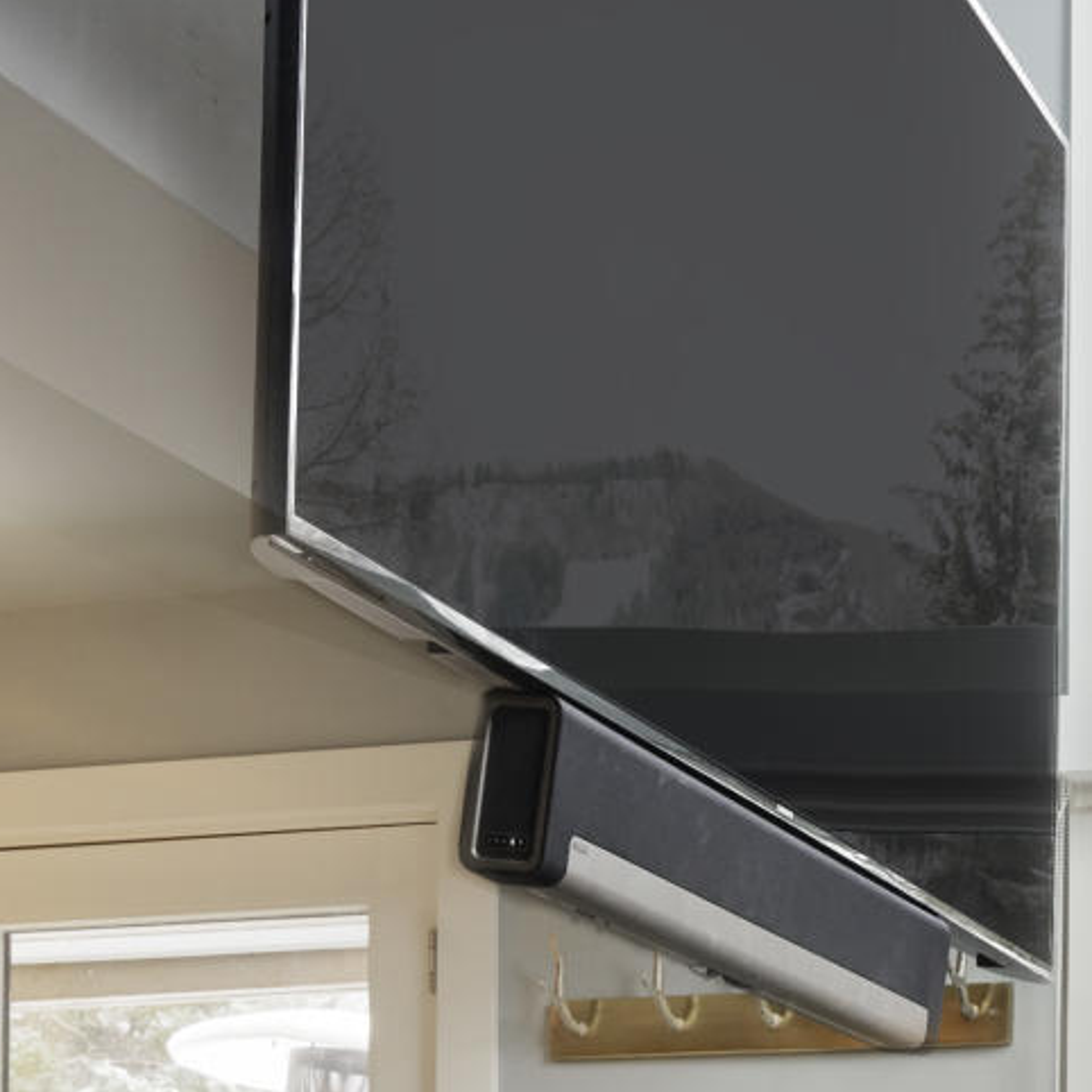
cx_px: 1187
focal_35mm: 90
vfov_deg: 17.6
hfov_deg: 18.6
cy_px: 1552
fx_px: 3212
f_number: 7.1
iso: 400
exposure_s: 1/200
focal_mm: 17
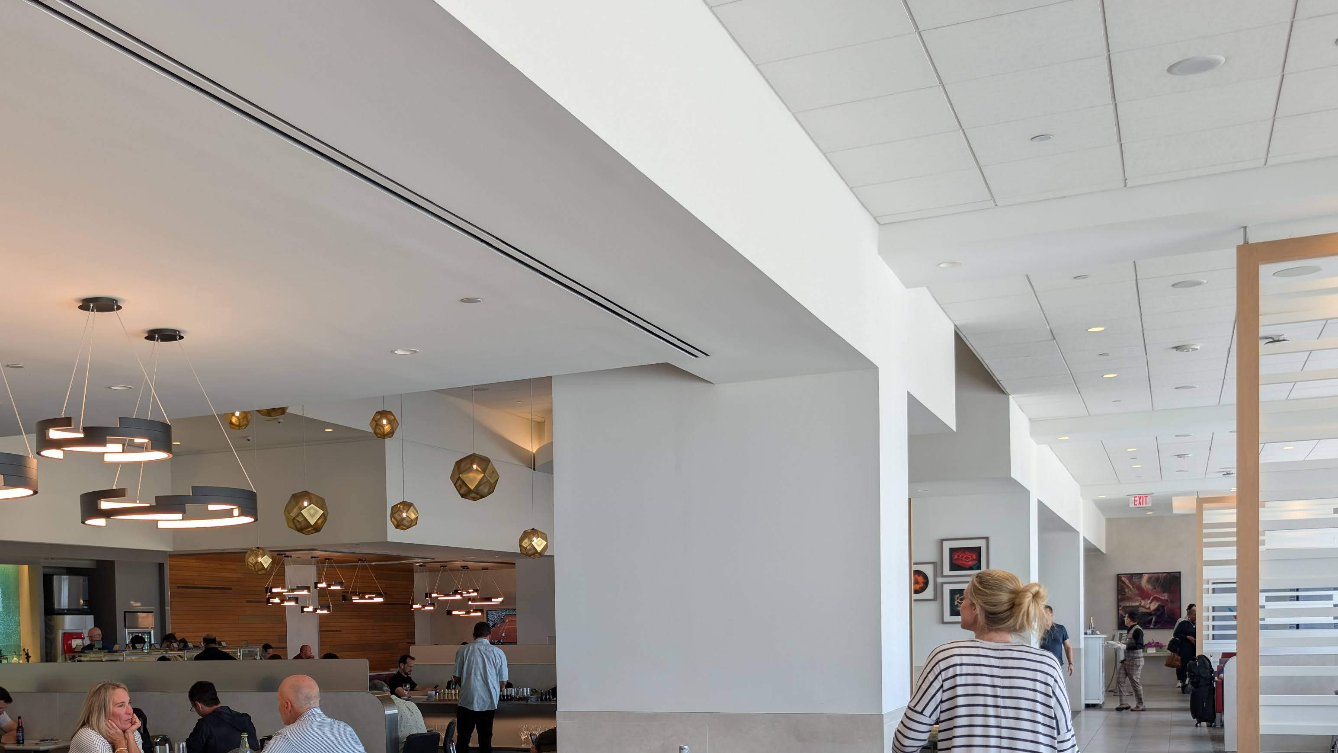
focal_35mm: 39
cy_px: 684
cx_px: 426
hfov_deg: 50.5
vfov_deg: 29.2
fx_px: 1384
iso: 20
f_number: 1.68
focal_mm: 6.9
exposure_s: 1/117
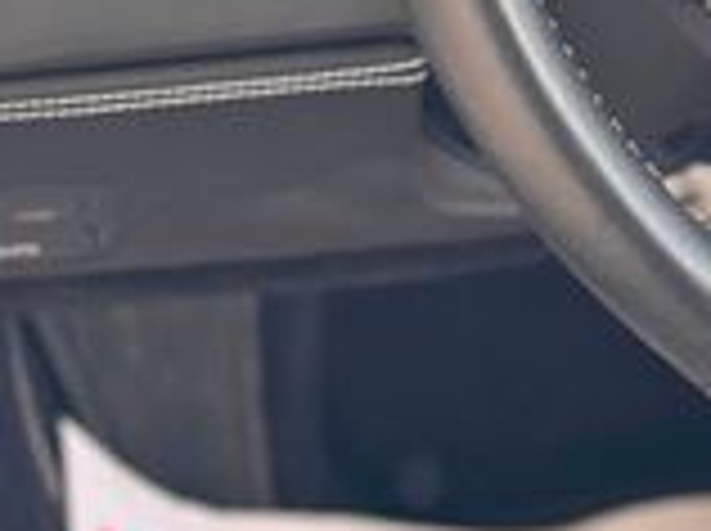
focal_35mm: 195
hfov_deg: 10.1
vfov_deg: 7.5
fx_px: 3999
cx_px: 711
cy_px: -230
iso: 125
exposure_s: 1/91
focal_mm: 6.86
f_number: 1.78
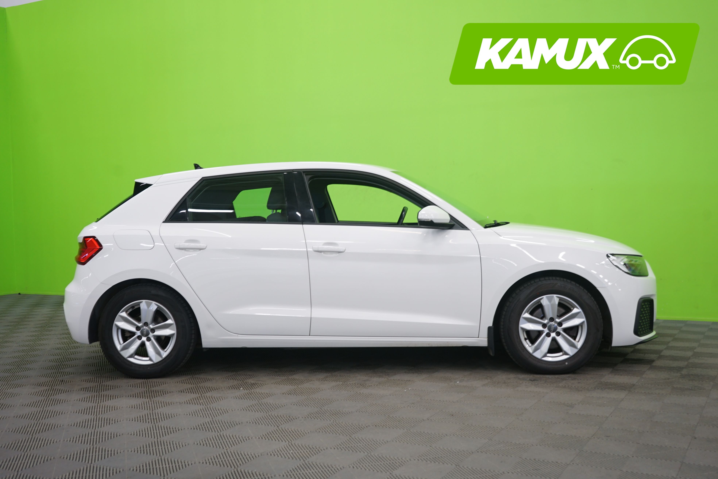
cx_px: 359
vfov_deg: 35.1
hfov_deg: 50.7
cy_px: 240
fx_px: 758
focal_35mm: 38
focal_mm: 38
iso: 400
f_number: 5
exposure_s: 1/8
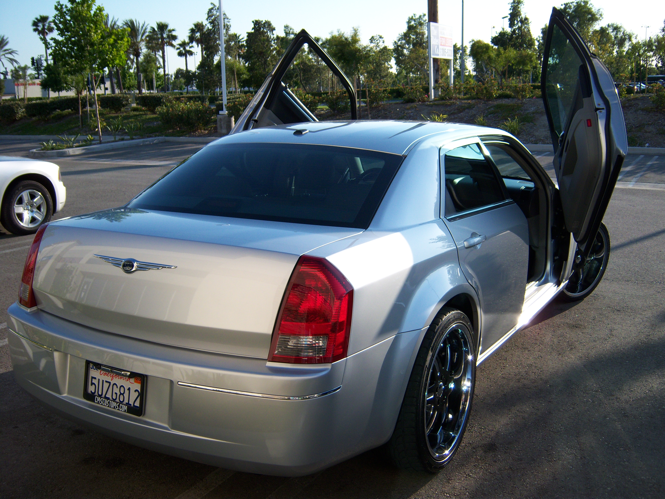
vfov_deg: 39.7
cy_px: 250
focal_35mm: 36
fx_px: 692
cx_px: 332
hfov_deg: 51.4
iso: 80
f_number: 2.8
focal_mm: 7.5
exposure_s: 1/800
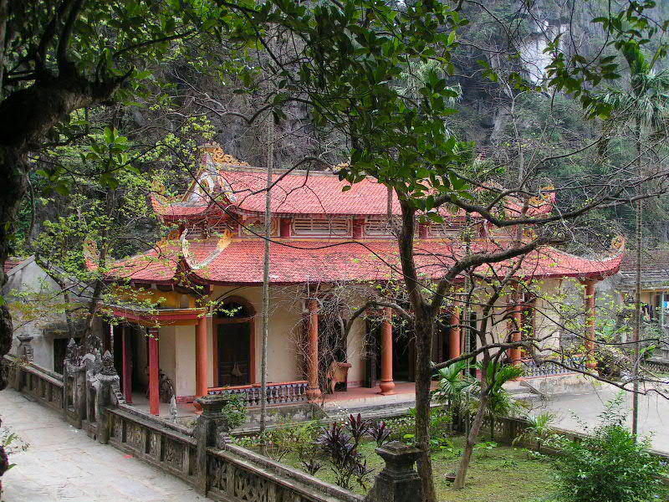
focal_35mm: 47
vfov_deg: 30.9
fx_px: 908
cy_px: 251
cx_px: 334
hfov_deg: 40.4
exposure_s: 1/80
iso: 50
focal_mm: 7.3
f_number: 4.5
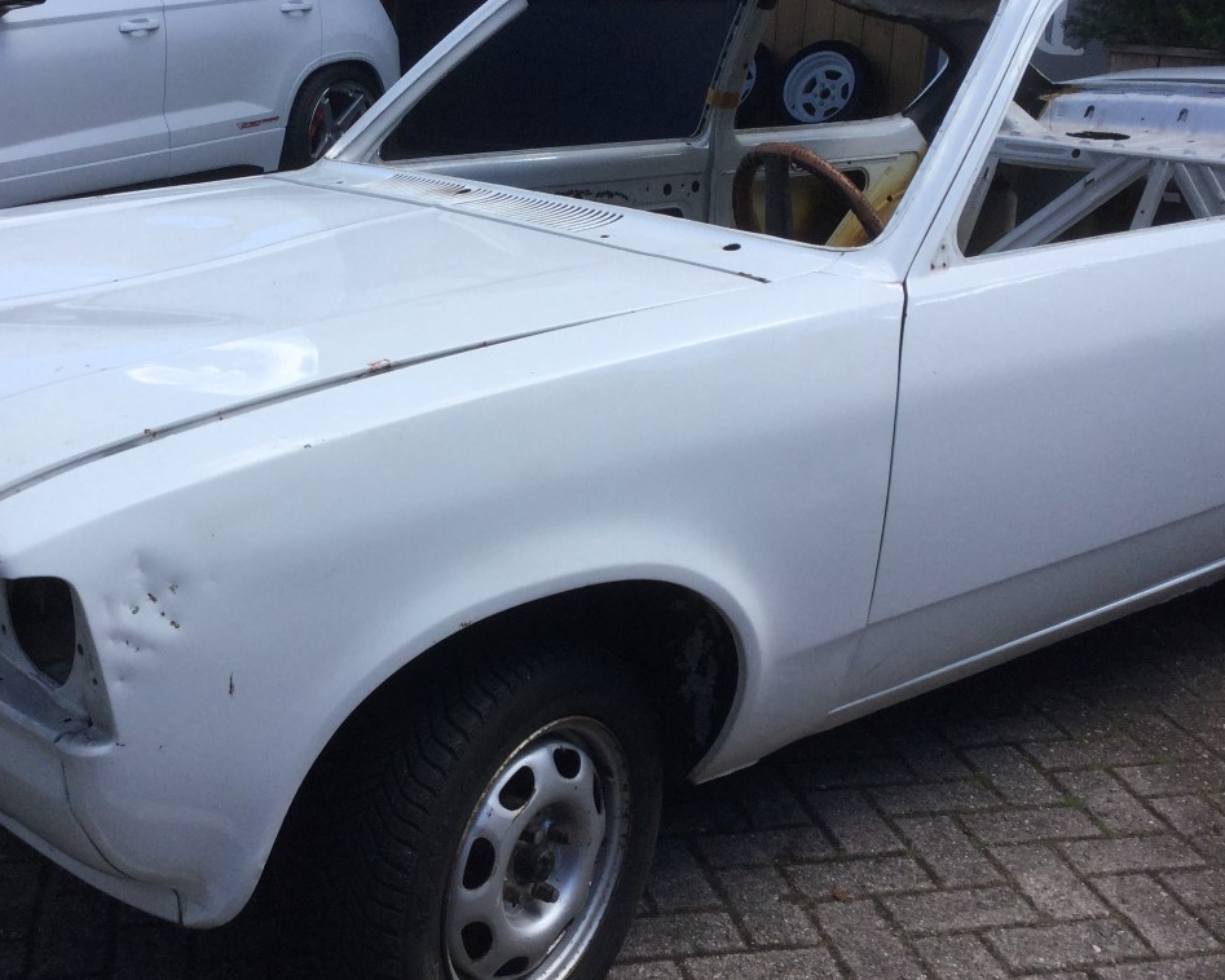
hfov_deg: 40.2
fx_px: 1668
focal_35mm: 46
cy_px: 474
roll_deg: -4.0
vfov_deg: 32.8
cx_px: 510
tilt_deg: -18.6
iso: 25
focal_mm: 3.3
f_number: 2.4
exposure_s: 1/604
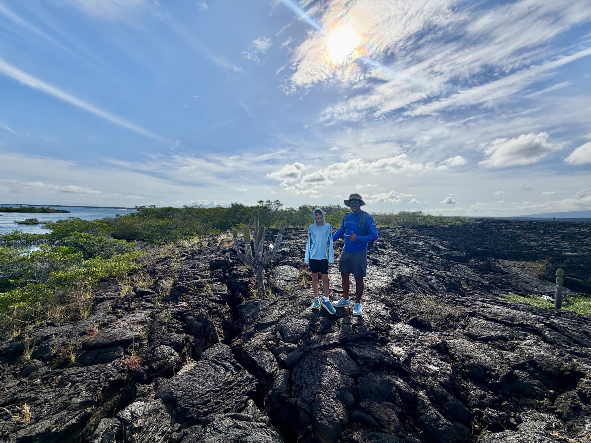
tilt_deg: -1.4
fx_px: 239
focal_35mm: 14
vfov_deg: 85.7
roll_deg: -1.5
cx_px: 296
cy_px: 222
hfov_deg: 102.1
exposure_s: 1/2237
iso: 20
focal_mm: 2.22
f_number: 2.2
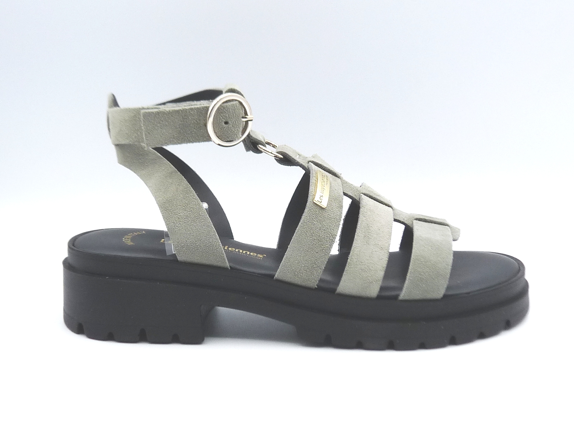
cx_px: 287
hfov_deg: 39.7
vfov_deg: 30.3
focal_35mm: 48
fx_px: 796
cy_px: 216
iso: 100
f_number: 4
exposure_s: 1/250
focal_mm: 4.8
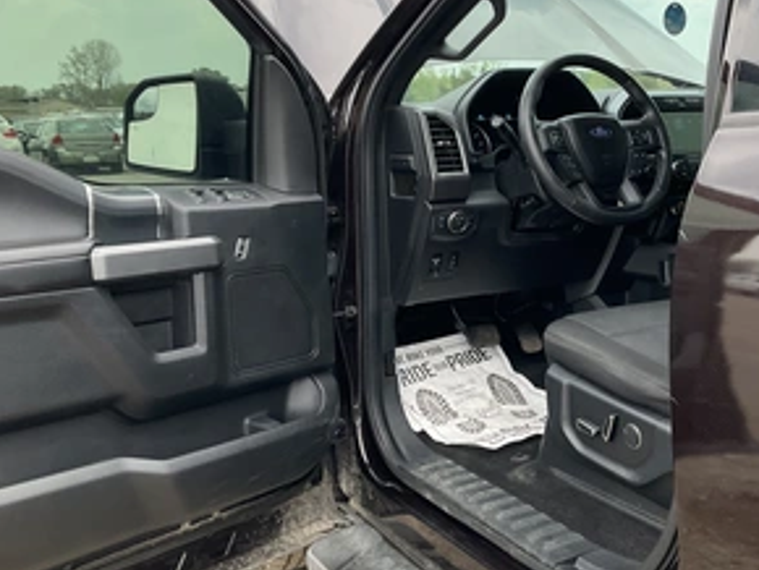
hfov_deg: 46.5
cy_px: 212
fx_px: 878
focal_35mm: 40
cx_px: 458
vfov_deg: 35.8
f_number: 1.8
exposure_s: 1/254
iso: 25
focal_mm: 3
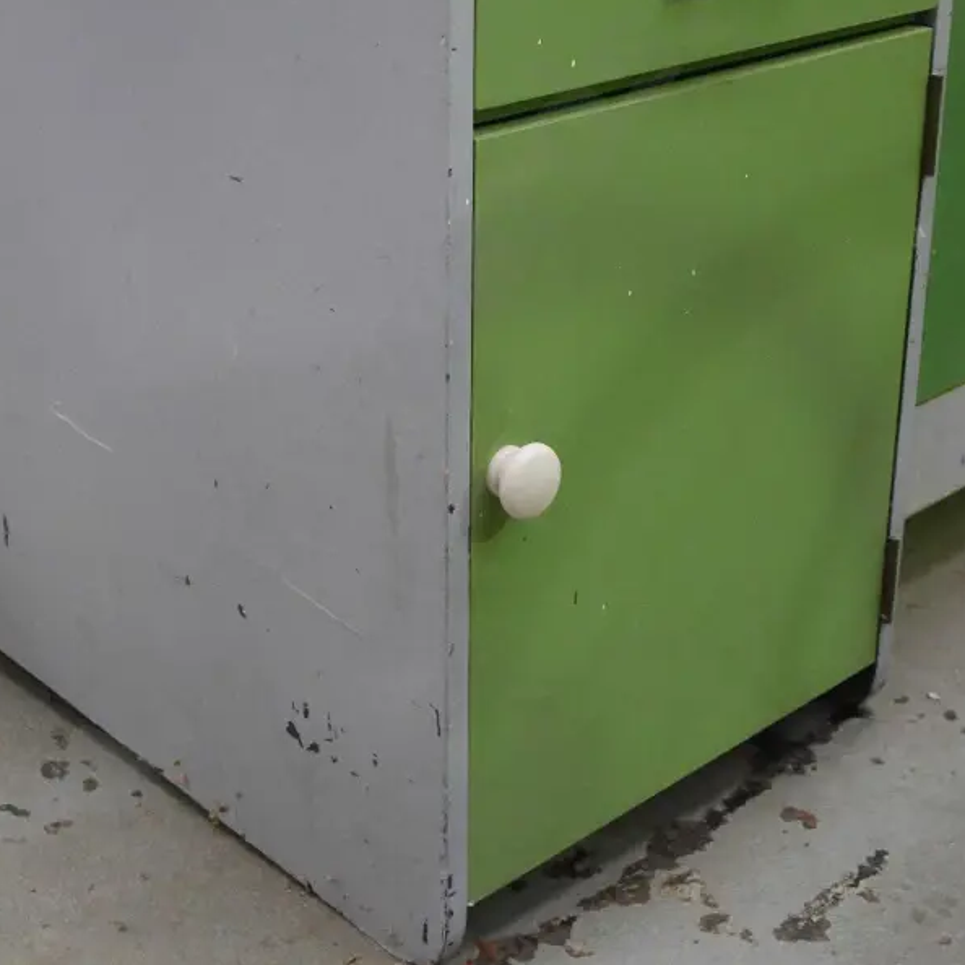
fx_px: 1924
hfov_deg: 28.1
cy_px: 322
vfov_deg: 28.0
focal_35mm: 61
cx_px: 435
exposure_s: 1/80
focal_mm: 20
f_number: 4.6
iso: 3200
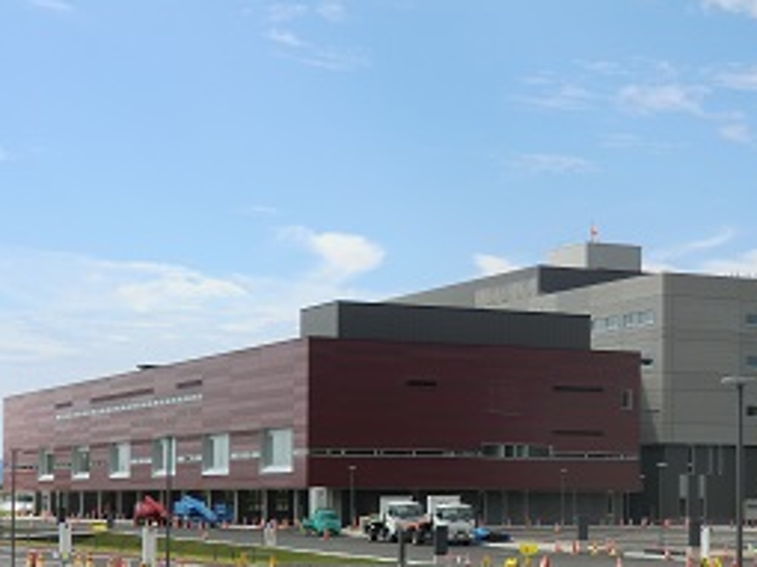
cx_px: 568
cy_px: 422
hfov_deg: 23.1
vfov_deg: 17.5
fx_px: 1836
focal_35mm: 84
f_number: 4.2
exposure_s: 1/640
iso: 64
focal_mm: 9.8
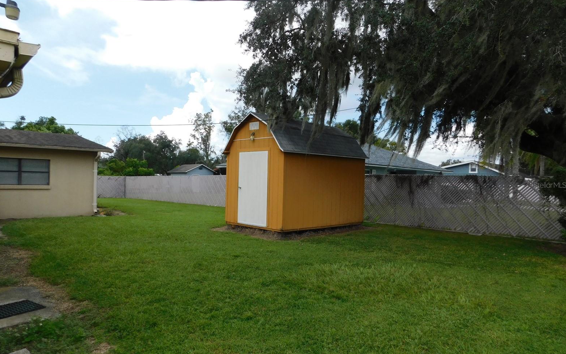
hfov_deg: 72.5
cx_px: 278
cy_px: 185
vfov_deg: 49.3
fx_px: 386
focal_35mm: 25
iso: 125
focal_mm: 4
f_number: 3
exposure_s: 1/1000
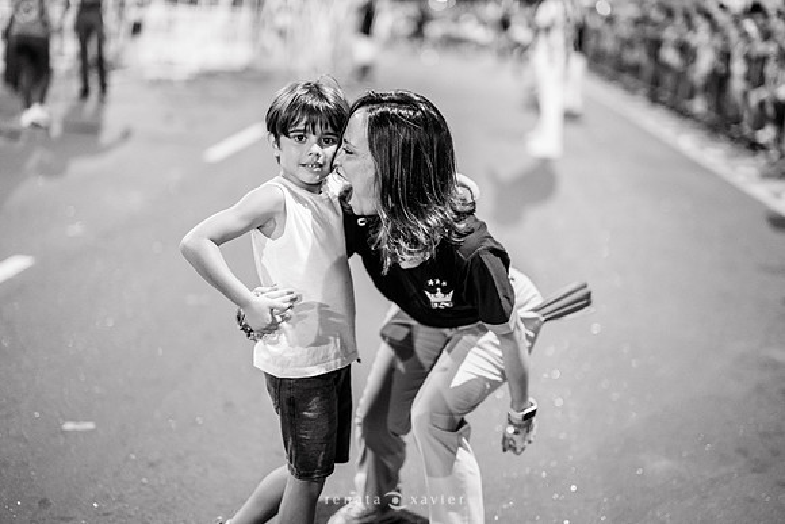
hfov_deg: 39.6
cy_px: 262
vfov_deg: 27.0
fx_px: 1090
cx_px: 392
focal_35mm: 50
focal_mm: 50
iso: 2500
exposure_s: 1/320
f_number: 1.2
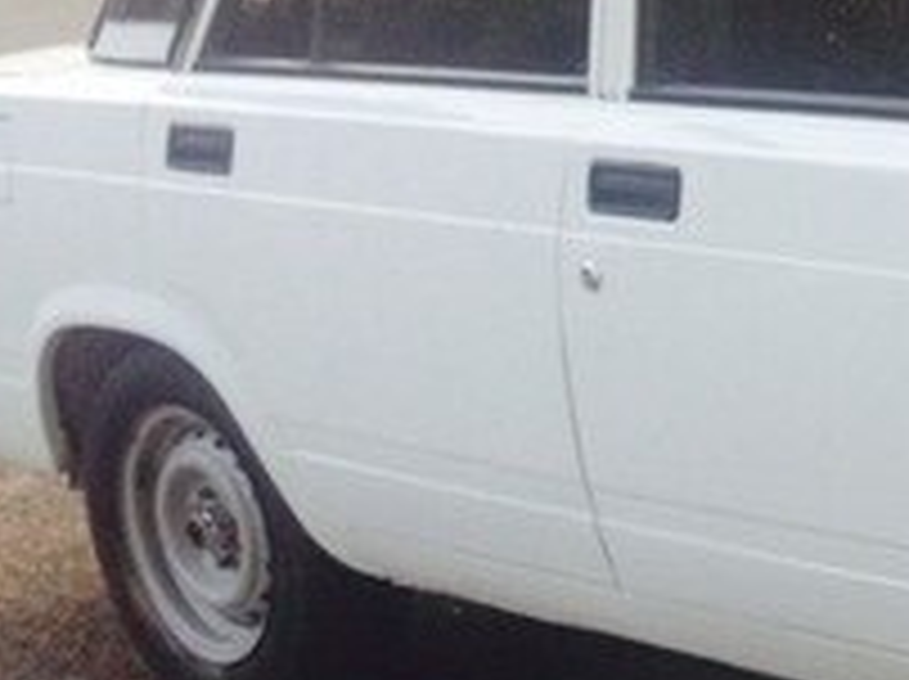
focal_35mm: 108
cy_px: 200
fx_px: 2833
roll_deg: +2.6
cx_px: 1472
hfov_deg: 16.2
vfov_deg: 13.6
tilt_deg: -17.2
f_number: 2.4
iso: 50
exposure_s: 1/40
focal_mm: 4.12
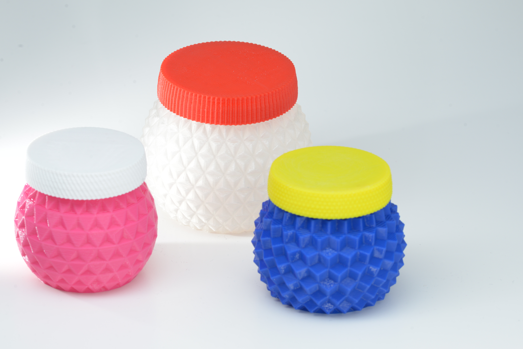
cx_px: 221
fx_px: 1817
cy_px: 173
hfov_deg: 16.4
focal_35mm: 125
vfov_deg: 11.0
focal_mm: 105
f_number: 18
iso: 320
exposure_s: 1/160
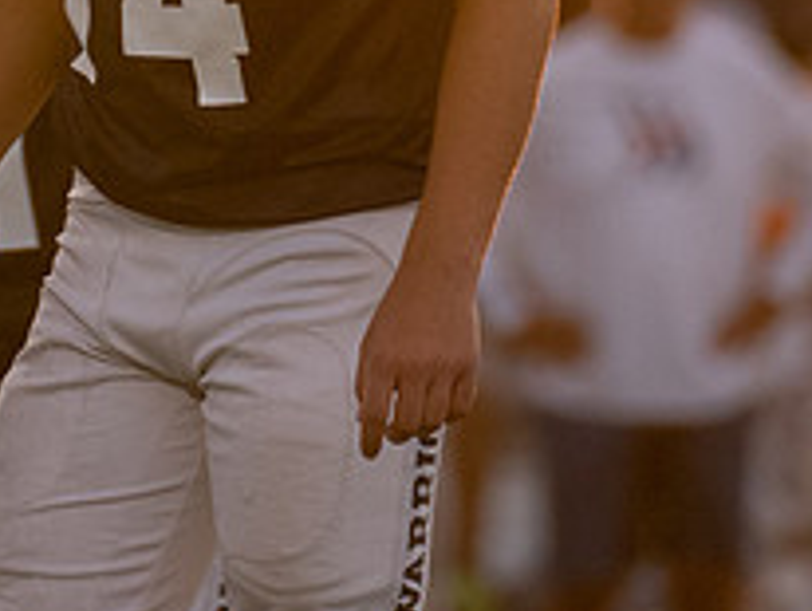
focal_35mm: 1313
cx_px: 65
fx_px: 30835
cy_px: -317
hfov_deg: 1.5
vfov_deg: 1.1
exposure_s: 1/1250
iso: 1250
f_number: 5.6
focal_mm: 364
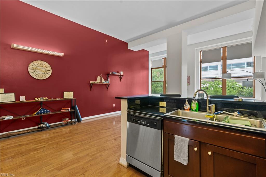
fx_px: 118
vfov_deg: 73.8
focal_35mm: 16
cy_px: 88
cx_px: 133
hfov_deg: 96.7
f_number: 6.3
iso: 400
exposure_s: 1/5
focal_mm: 16
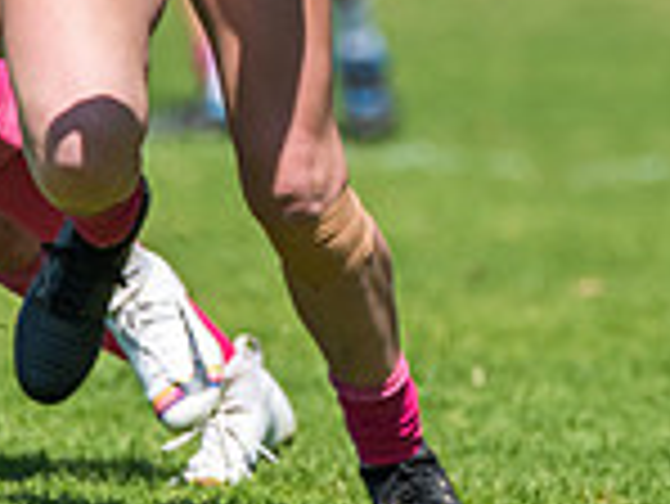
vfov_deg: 0.9
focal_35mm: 1717
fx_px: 33260
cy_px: -173
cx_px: 733
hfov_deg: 1.2
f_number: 6.3
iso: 800
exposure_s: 1/3200
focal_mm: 460
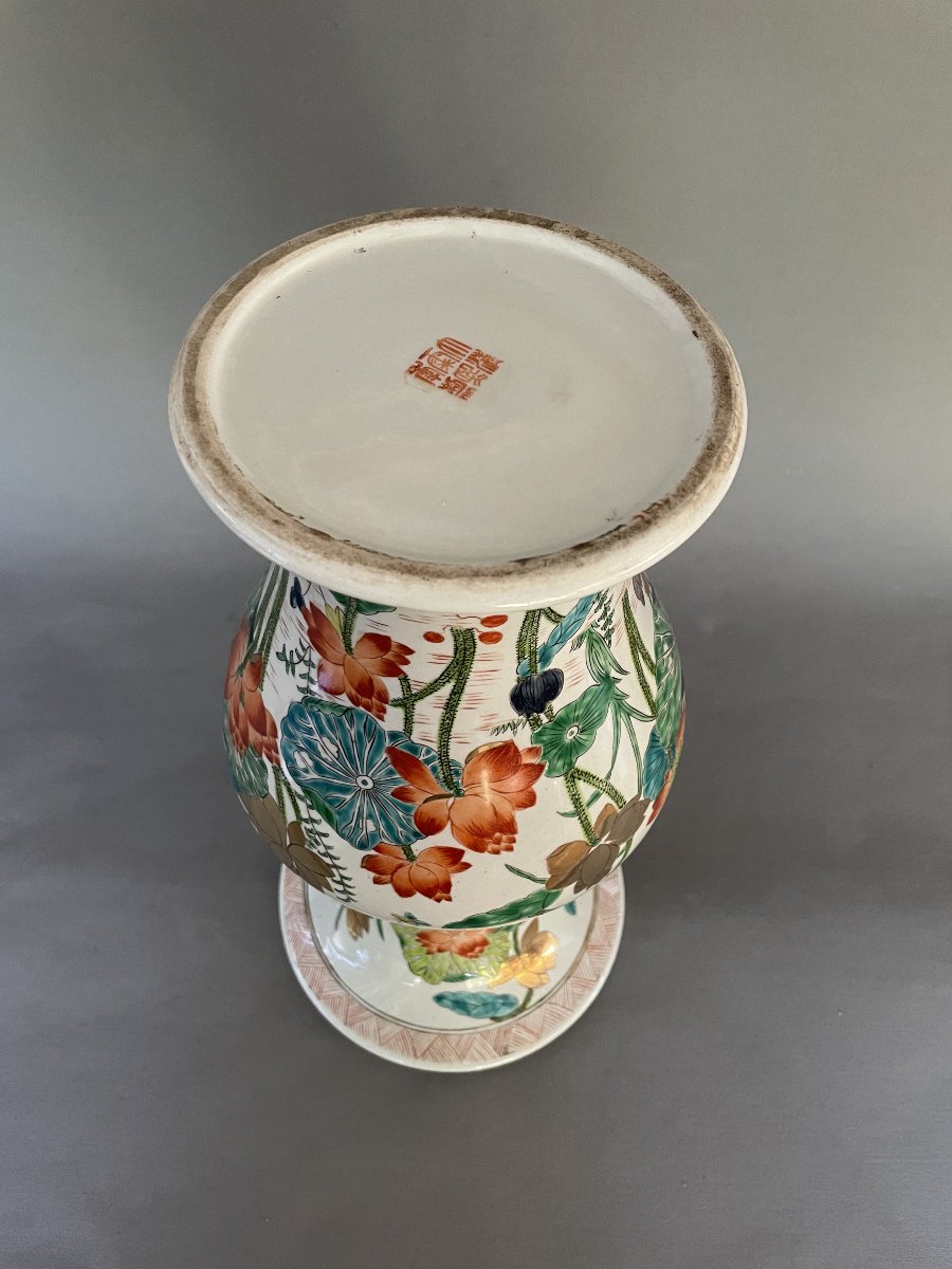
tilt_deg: -58.8
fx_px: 953
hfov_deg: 53.1
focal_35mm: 26
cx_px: 476
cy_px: 634
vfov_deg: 67.3
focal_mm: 4.2
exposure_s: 1/60
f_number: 1.6
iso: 320
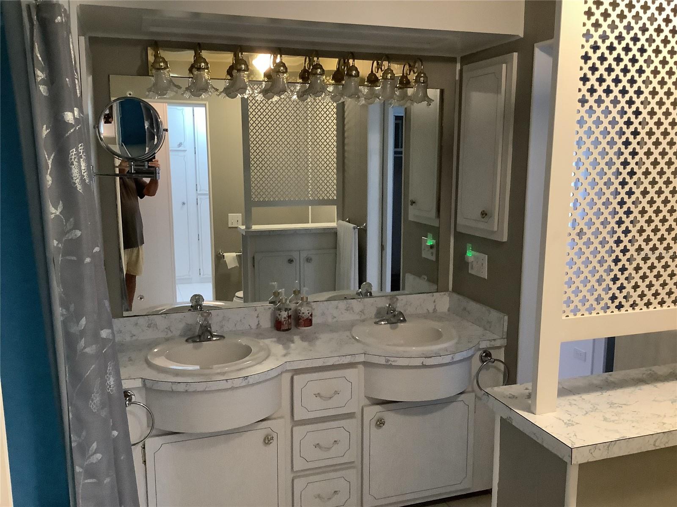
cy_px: 254
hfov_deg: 58.4
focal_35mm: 31
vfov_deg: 45.4
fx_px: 606
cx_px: 338
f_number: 2.4
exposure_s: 1/40
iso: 320
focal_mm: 3.3
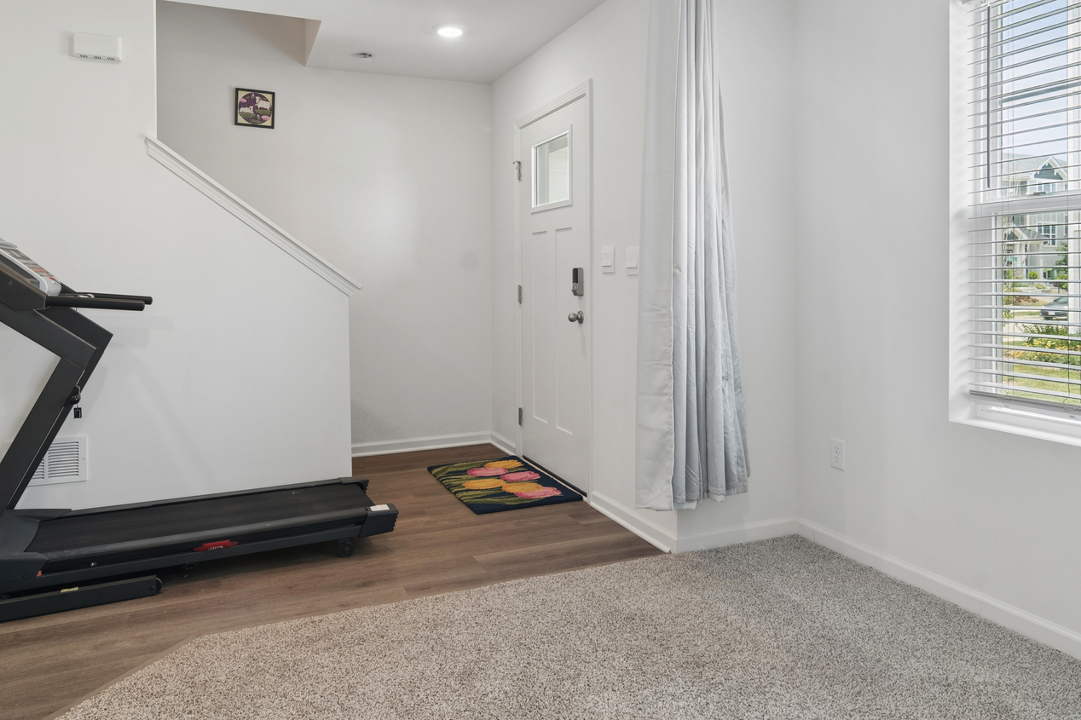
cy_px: 277
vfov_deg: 54.6
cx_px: 544
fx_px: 691
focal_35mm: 23
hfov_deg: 76.1
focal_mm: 12
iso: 200
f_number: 8
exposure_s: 1/10
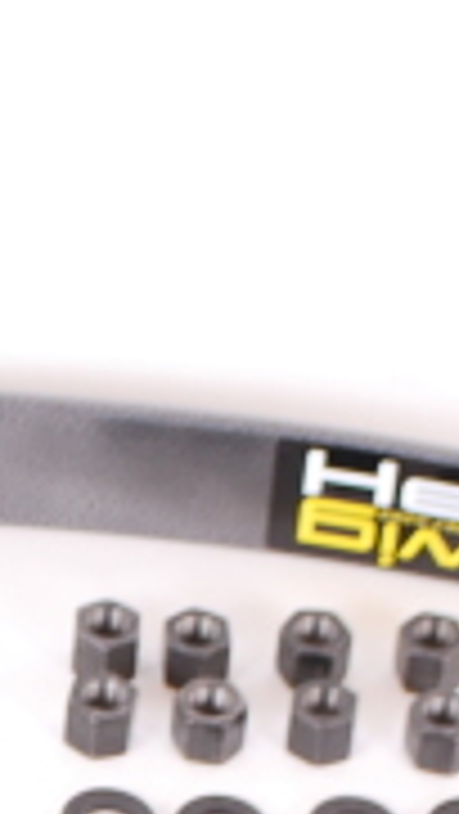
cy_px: 722
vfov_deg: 9.1
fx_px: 5099
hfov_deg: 5.1
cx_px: -252
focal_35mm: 236
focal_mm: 34
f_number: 5
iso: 200
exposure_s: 1/40
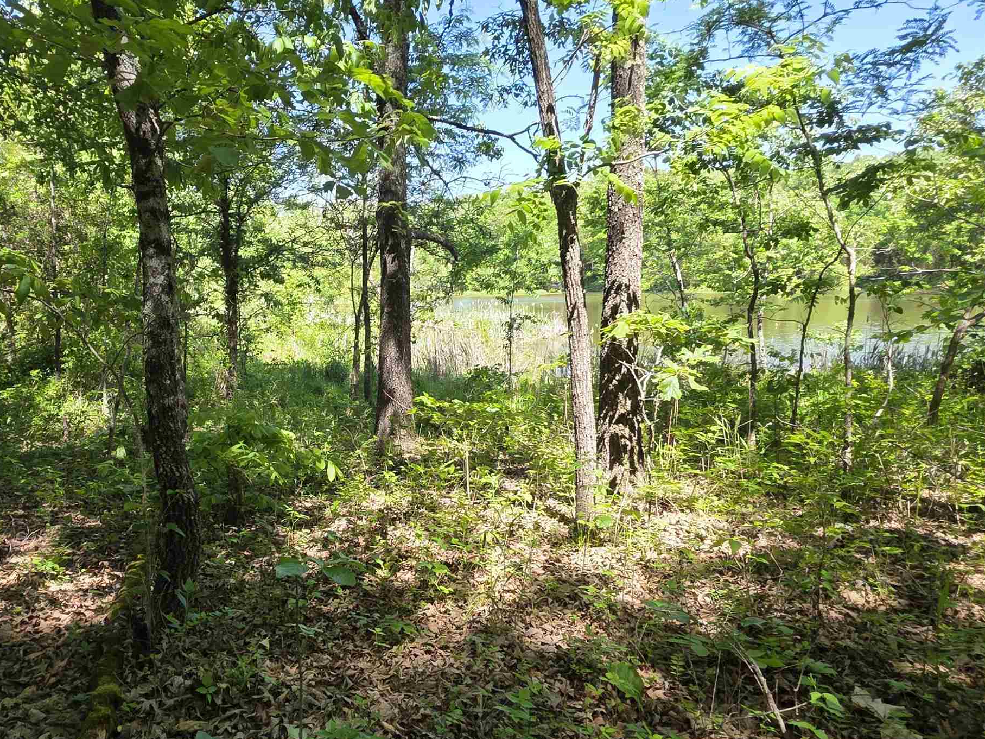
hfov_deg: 75.0
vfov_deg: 61.1
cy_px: 381
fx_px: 626
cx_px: 367
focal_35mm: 22
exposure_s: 1/365
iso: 40
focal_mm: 2.2
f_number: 1.9
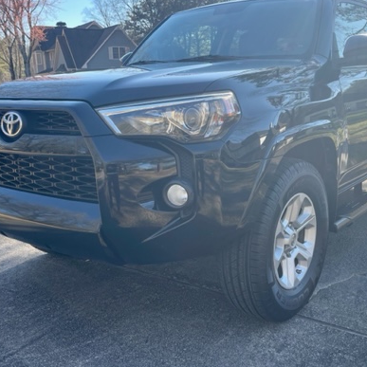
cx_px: 213
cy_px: 177
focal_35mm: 38
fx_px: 456
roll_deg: +2.2
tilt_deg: -12.8
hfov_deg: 43.7
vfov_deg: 43.9
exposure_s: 1/602
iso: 32
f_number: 1.6
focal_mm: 5.1
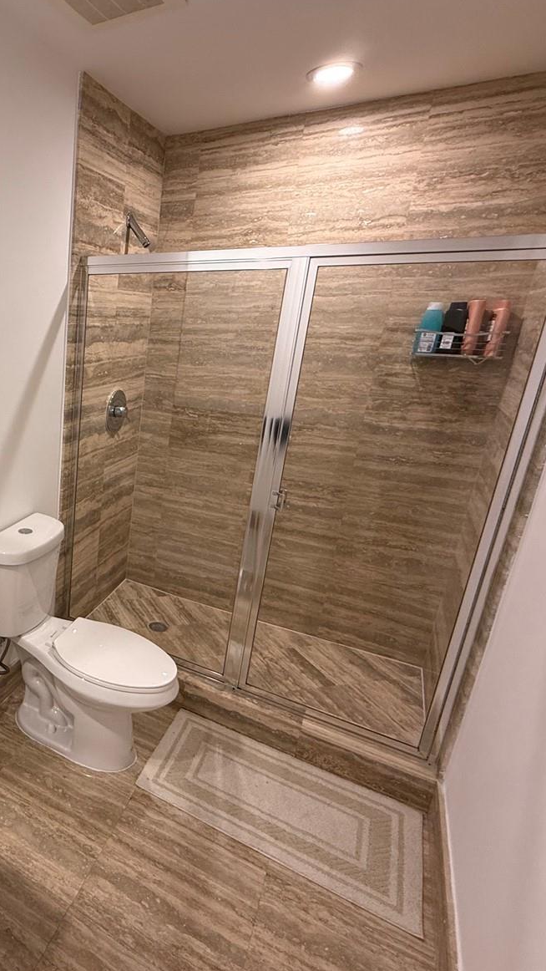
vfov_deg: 83.8
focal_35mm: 21
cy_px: 478
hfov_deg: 45.9
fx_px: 540
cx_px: 12
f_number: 2.2
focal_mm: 2.22
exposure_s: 1/60
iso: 200
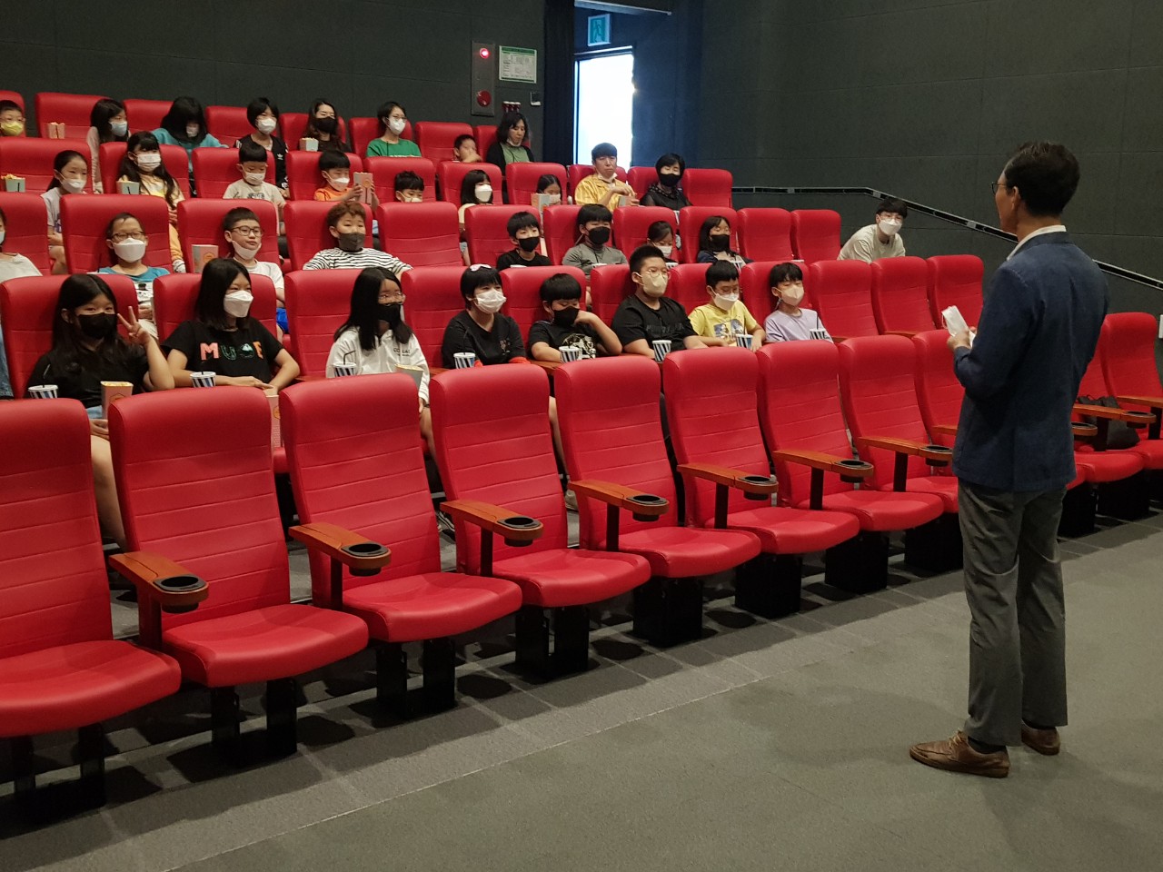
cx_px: 582
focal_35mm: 26
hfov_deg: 67.3
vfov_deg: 53.1
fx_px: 874
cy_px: 436
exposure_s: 1/10
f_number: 1.7
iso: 320
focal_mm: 4.2
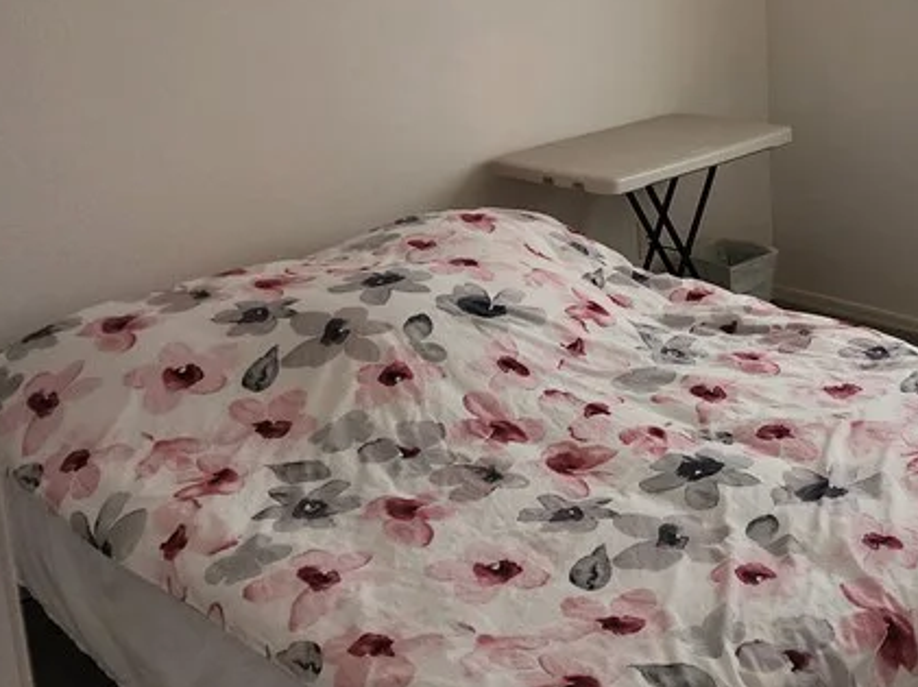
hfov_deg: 33.3
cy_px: 185
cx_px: 744
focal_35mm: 56
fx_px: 1484
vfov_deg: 25.8
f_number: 1.8
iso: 320
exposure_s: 1/120
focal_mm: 6.4
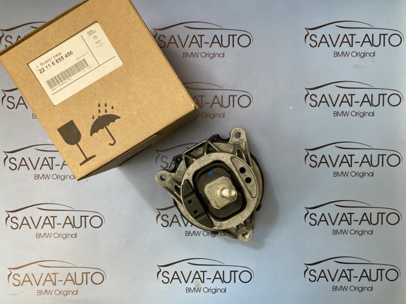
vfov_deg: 49.7
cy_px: 152
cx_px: 203
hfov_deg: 63.5
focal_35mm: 28
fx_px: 328
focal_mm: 3.99
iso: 80
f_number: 1.8
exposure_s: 1/60
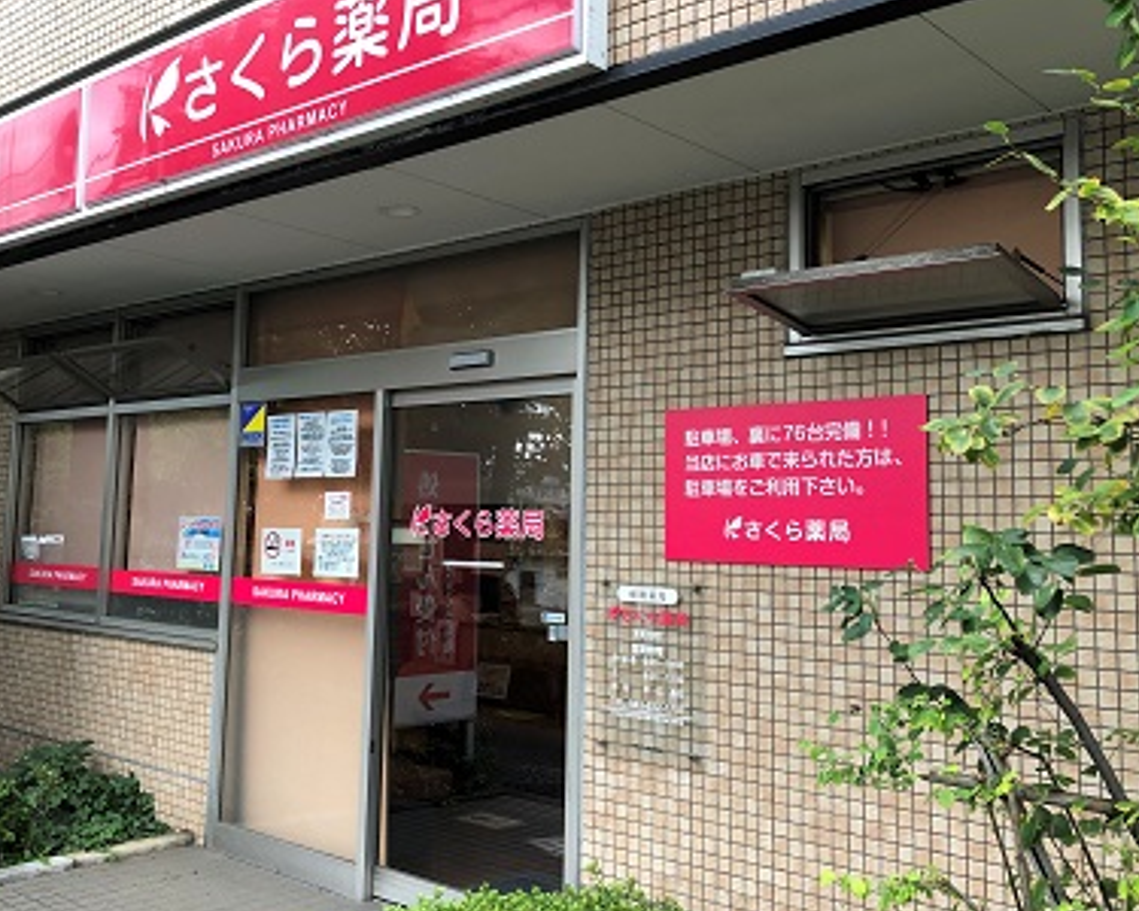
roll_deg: -3.0
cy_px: 425
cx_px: 446
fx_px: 1180
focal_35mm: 35
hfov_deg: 51.1
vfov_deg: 42.2
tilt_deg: +5.4
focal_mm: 3.99
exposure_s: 1/100
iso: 32
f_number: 1.8
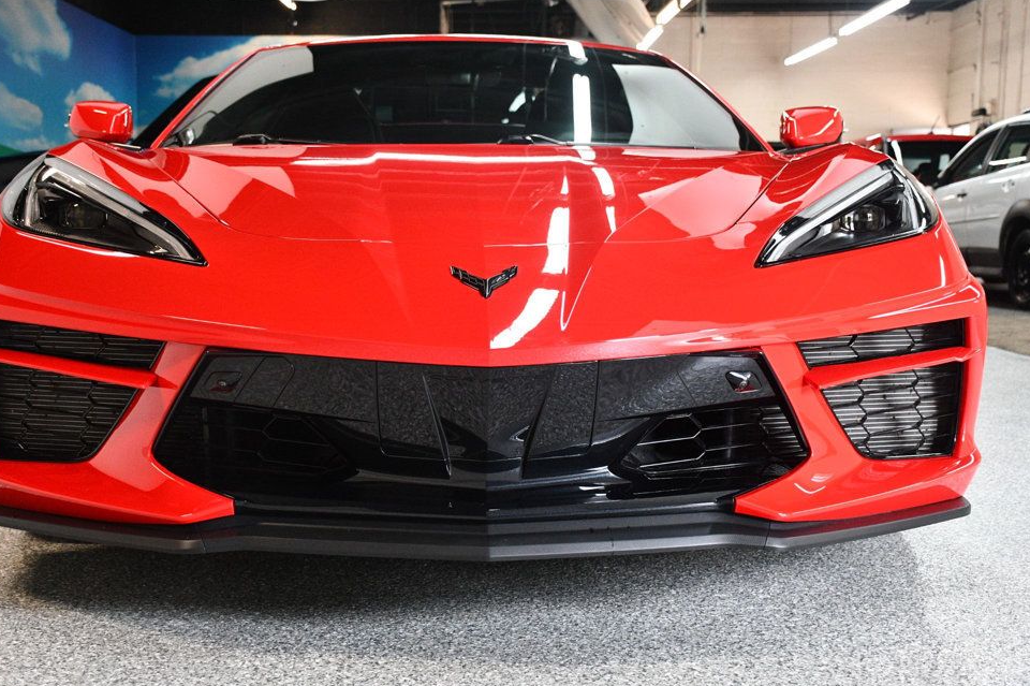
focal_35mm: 48
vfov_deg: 28.0
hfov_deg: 41.1
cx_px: 484
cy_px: 325
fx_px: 1373
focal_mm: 30
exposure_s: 1/125
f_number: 4
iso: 2500
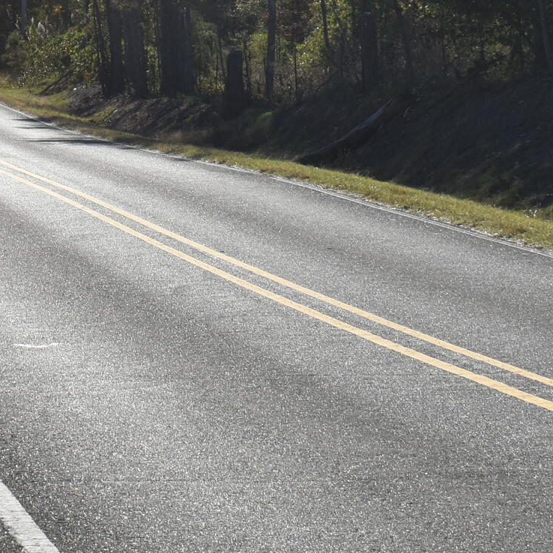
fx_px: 2905
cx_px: -151
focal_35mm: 161
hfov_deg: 10.6
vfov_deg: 10.8
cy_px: 29
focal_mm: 31
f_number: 9
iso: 100
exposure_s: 1/320
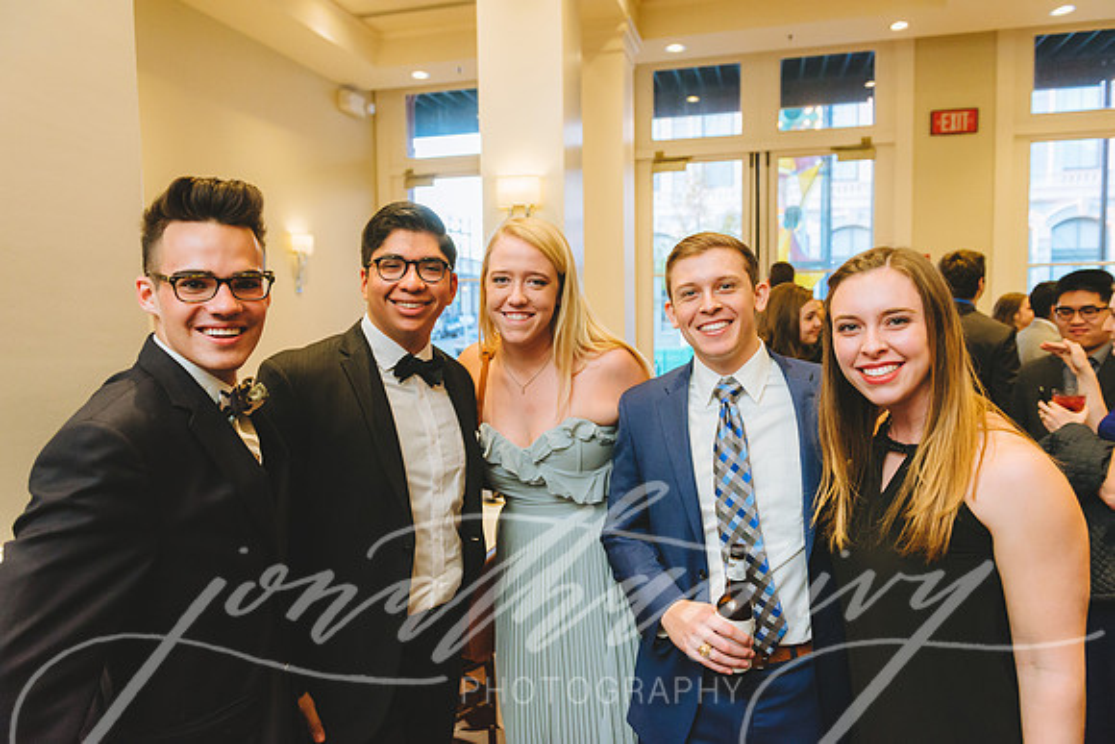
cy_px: 372
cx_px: 558
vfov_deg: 49.6
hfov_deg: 69.4
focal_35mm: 26
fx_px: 805
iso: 3200
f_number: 4
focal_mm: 26
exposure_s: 1/160
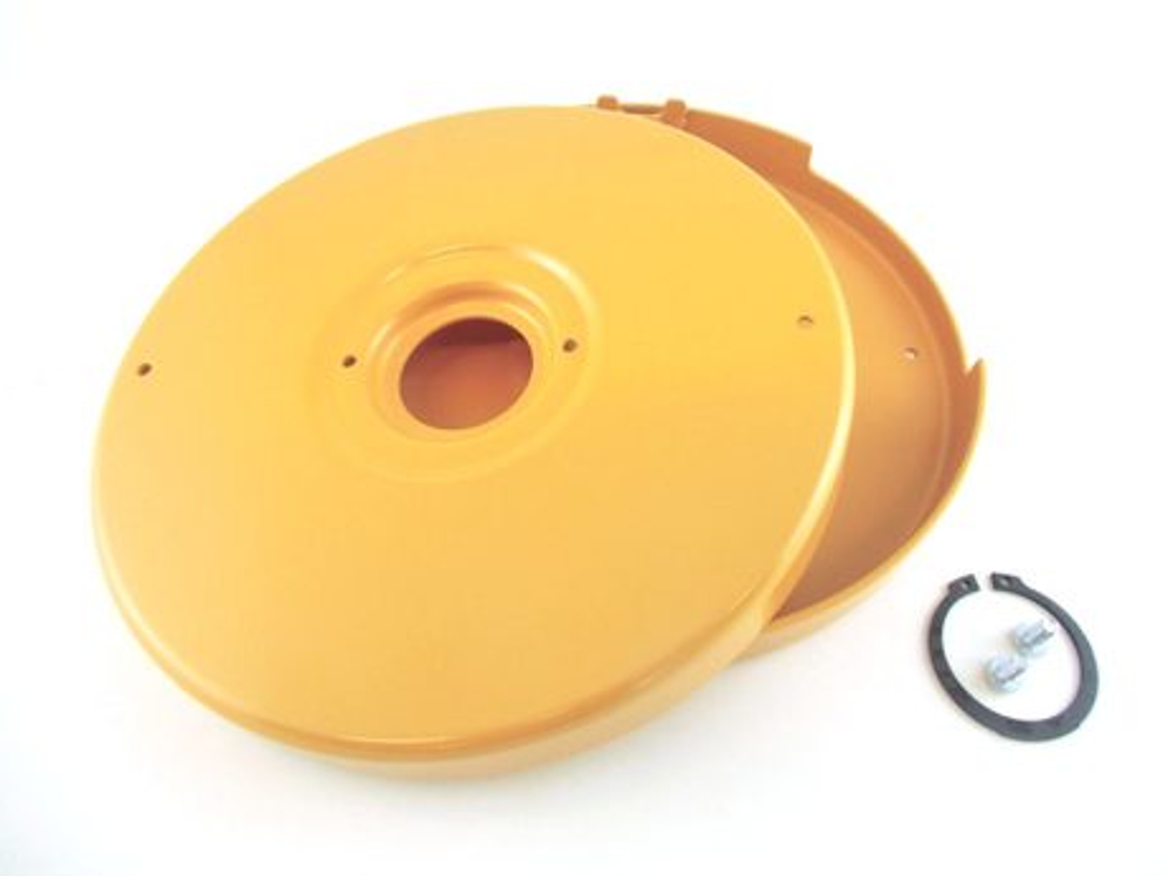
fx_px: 810
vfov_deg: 56.8
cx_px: 584
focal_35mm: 24
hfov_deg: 71.6
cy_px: 438
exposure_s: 1/60
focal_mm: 4.24
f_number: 3
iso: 200
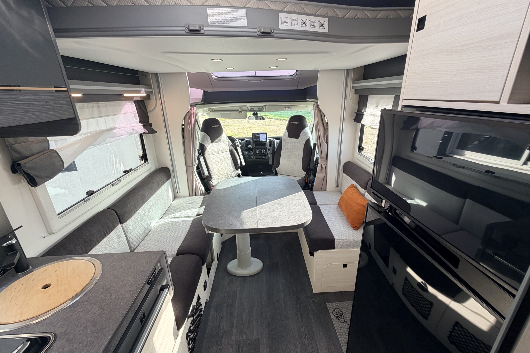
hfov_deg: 96.7
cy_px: 180
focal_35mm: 16
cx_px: 269
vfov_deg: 73.7
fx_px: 236
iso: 64
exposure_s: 1/121
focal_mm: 2.22
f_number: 2.2
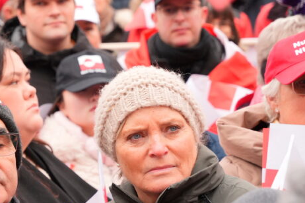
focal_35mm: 170
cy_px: 20
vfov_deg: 8.0
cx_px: -15
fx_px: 1441
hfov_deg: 11.9
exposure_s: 1/250
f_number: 4
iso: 500
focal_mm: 65.4
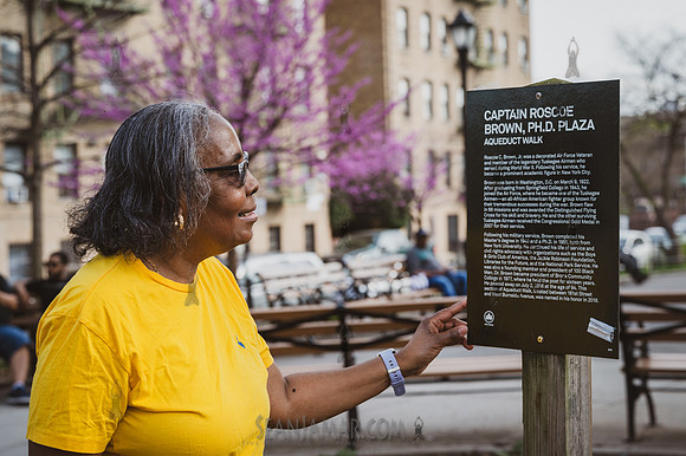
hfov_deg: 33.4
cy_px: 228
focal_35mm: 60
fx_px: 1143
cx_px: 343
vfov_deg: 22.6
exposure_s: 1/500
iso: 200
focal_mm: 60
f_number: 4.5
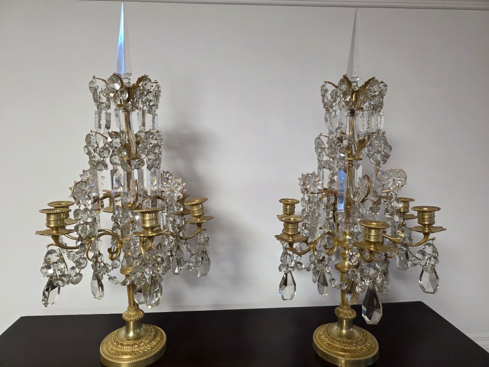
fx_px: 325
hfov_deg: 73.9
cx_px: 244
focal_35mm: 23
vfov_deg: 58.9
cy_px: 184
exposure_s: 1/100
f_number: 1.7
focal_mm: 6.3
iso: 500
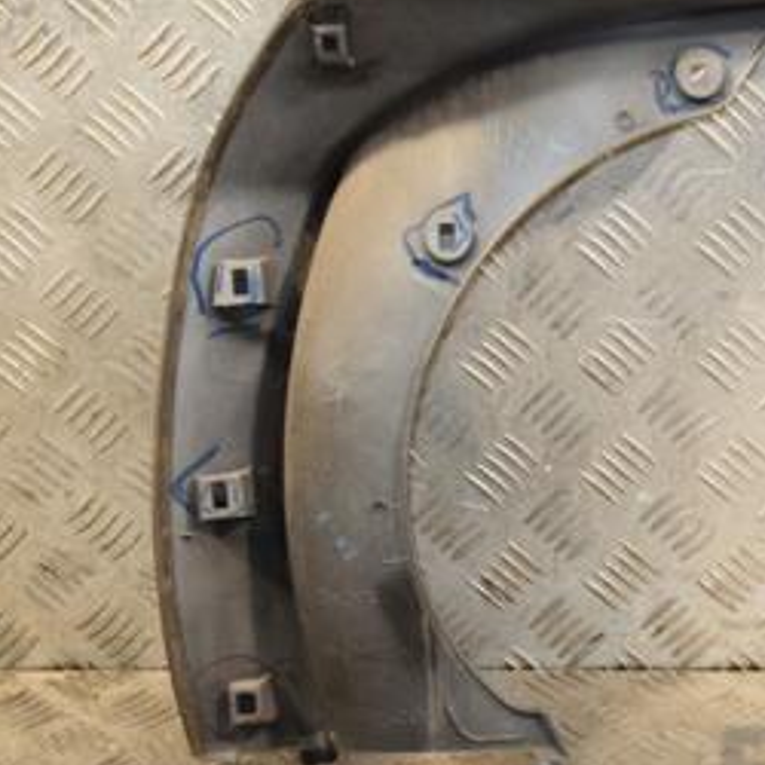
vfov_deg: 17.7
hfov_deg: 17.5
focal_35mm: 98
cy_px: 364
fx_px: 2450
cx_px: 664
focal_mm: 32
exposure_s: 1/200
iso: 800
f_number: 5
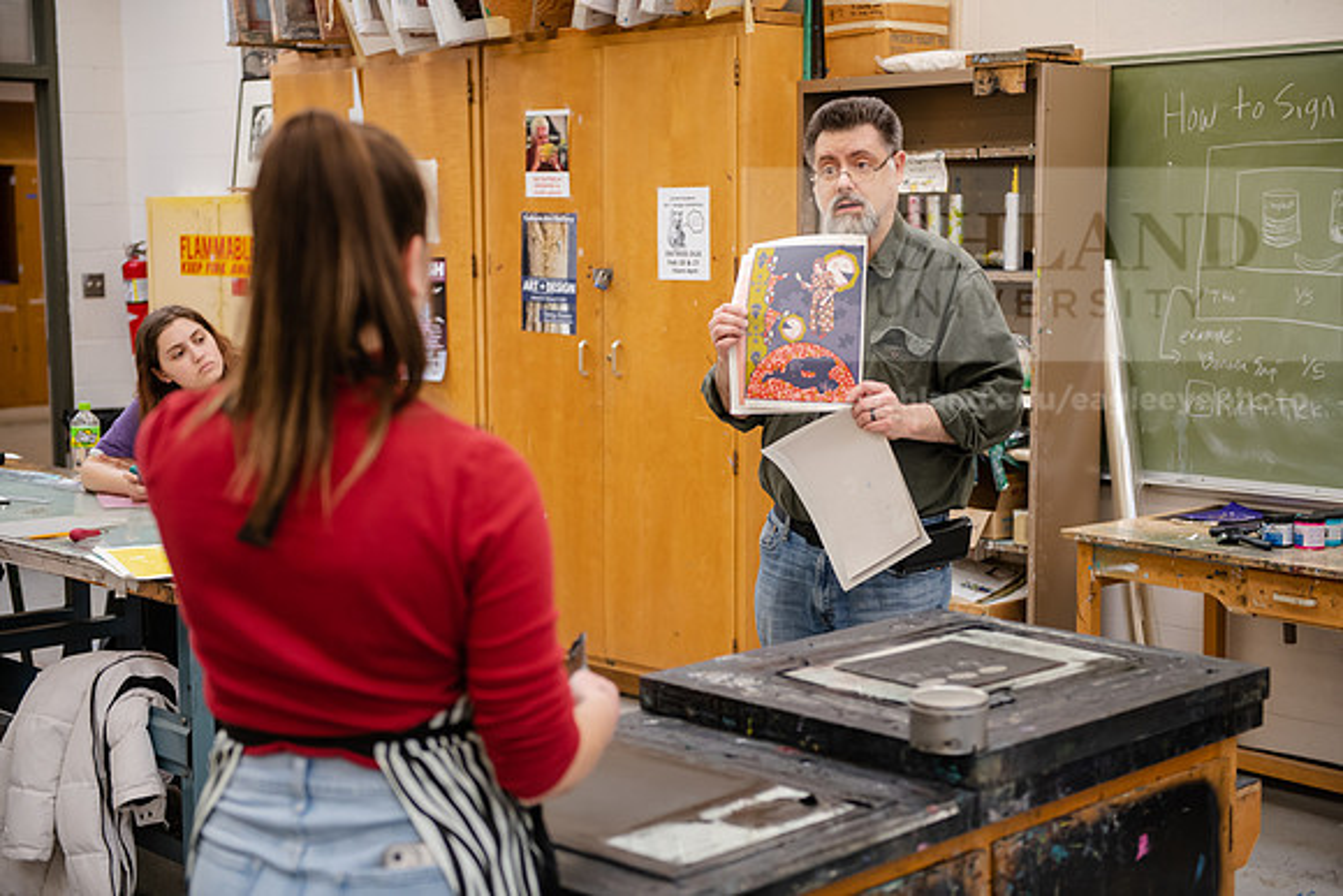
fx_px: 2090
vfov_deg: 24.2
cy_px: 448
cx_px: 672
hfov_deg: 35.6
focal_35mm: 56
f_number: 3.2
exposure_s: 1/200
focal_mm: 56
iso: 640
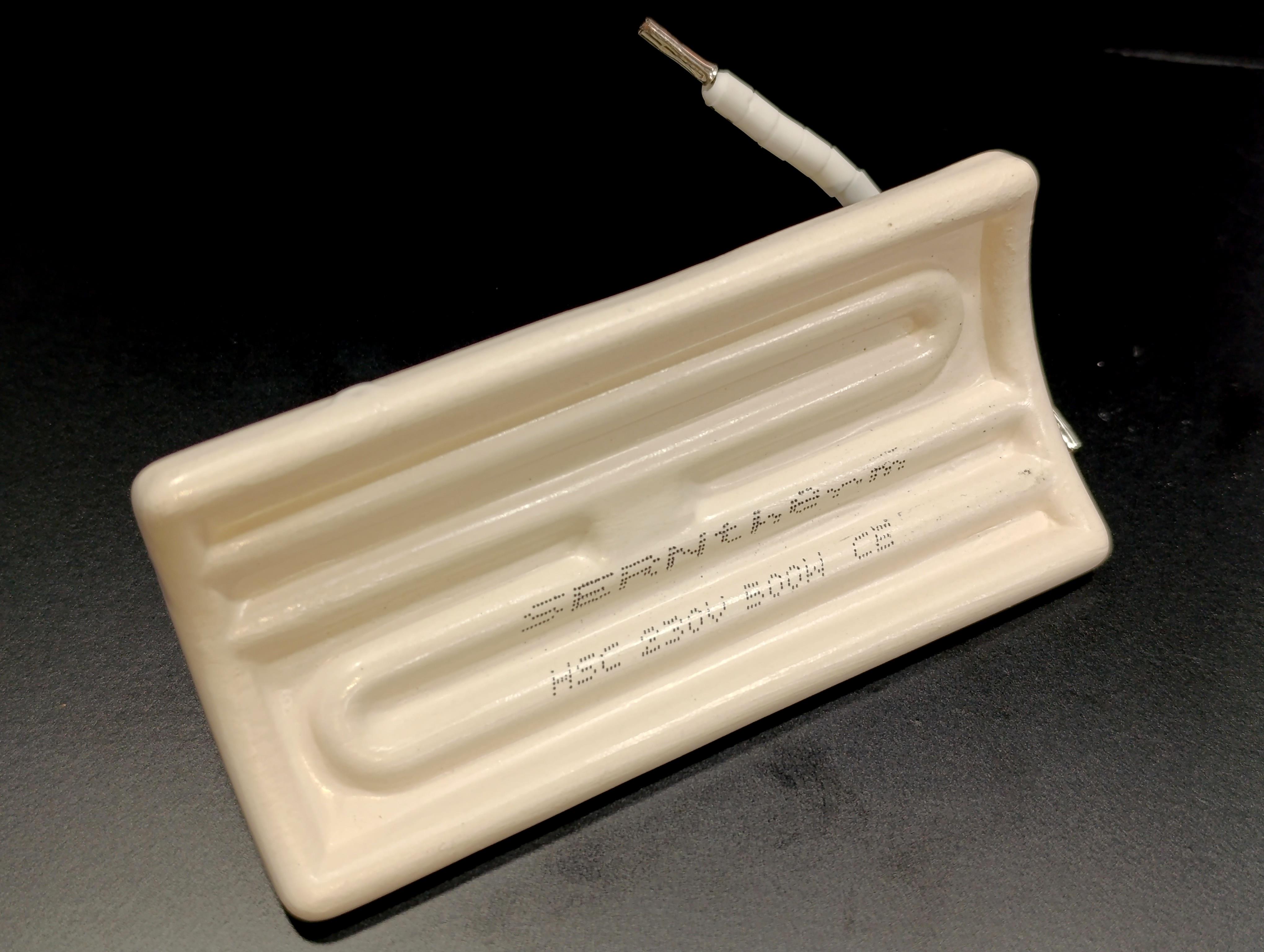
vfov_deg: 59.0
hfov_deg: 73.8
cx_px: 632
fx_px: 841
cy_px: 476
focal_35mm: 23
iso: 320
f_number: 1.6
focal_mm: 6.14
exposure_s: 1/100
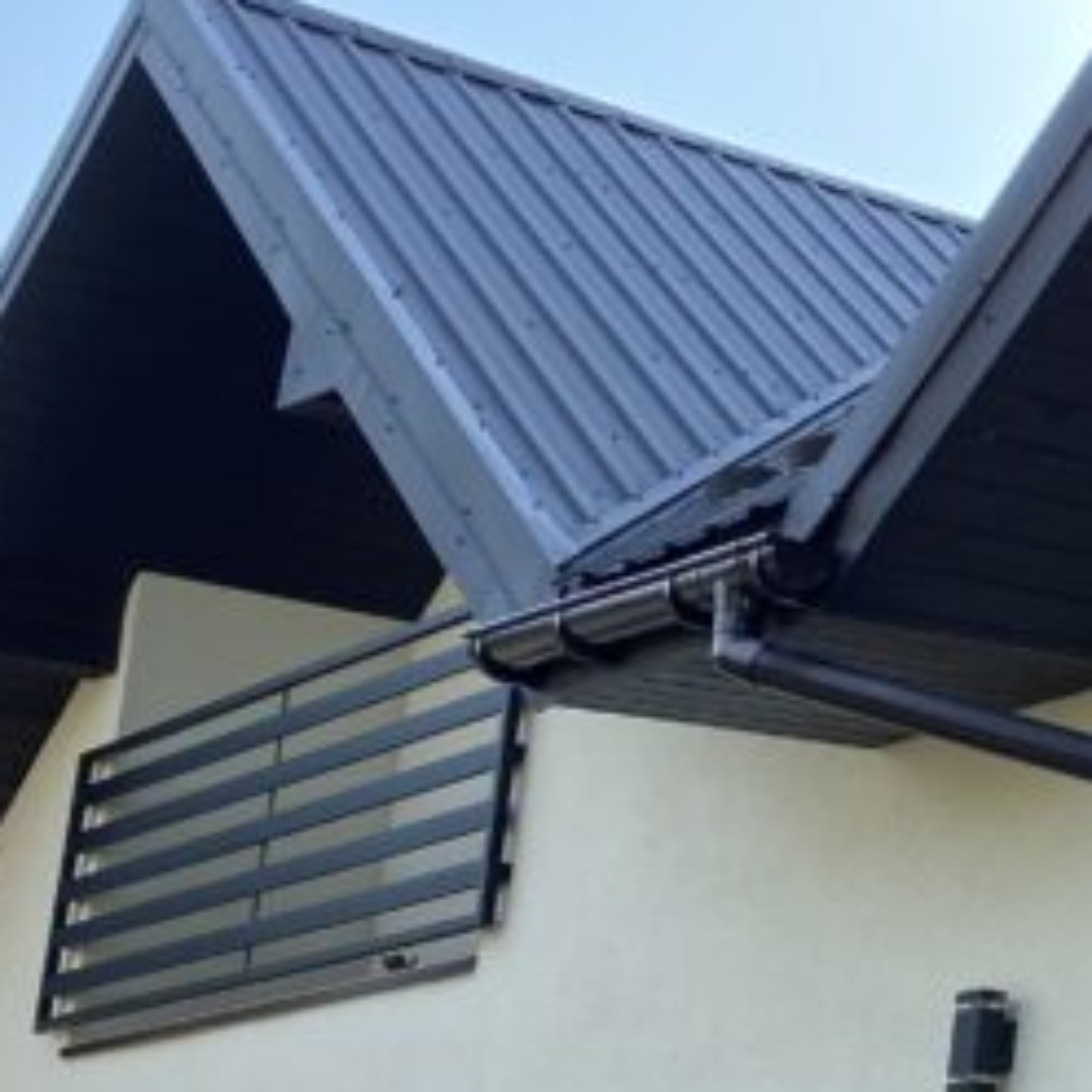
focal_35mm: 95
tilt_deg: +14.7
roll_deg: -1.7
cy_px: 621
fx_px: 3391
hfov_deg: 15.7
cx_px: 1946
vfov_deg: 18.3
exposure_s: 1/1135
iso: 32
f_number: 1.8
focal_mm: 4.25
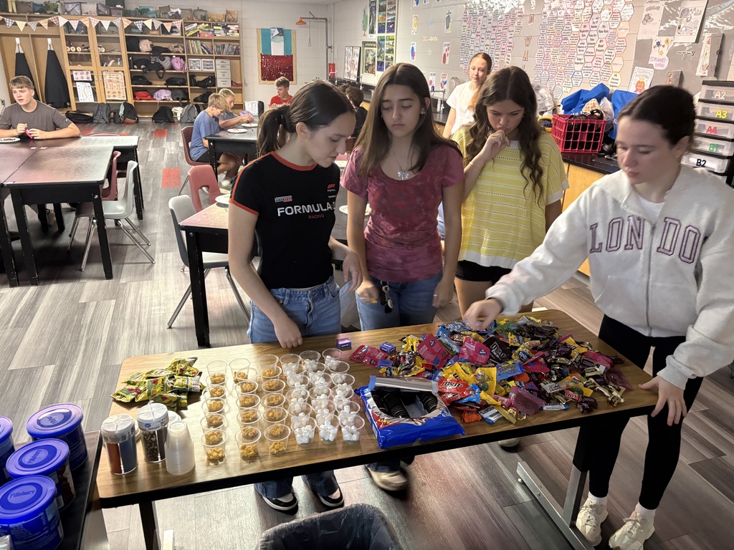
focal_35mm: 26
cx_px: 367
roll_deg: -2.4
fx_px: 551
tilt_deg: -21.9
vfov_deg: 53.1
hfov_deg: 67.3
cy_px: 275
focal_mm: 5.96
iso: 500
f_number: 1.6
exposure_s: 1/60
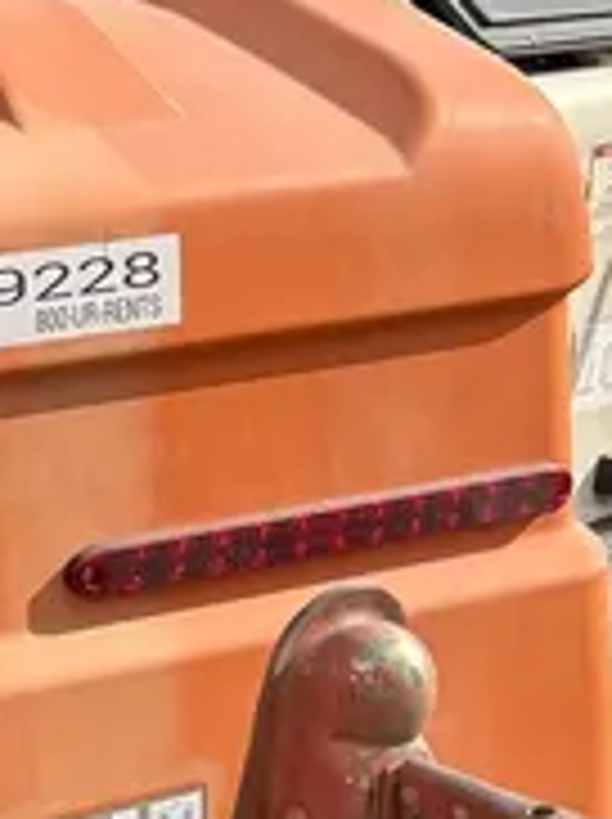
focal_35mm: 105
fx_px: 2481
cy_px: 560
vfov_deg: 18.7
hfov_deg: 12.6
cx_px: -558
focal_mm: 5.7
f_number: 1.5
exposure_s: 1/3165
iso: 50
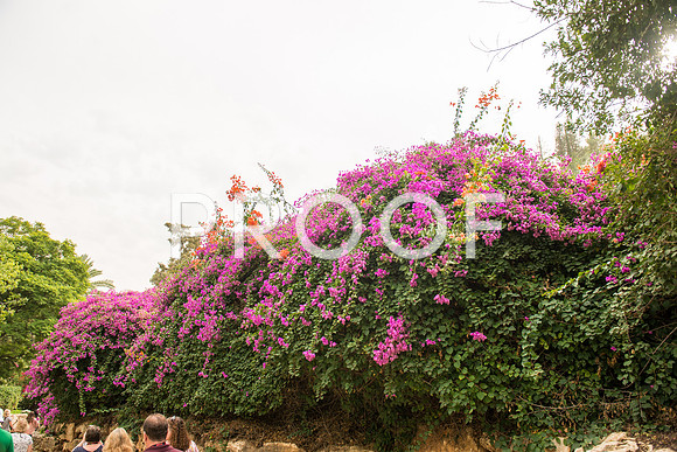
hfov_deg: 73.7
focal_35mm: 24
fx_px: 451
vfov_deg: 53.2
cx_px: 338
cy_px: 226
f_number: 3.5
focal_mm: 24
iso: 100
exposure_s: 1/320
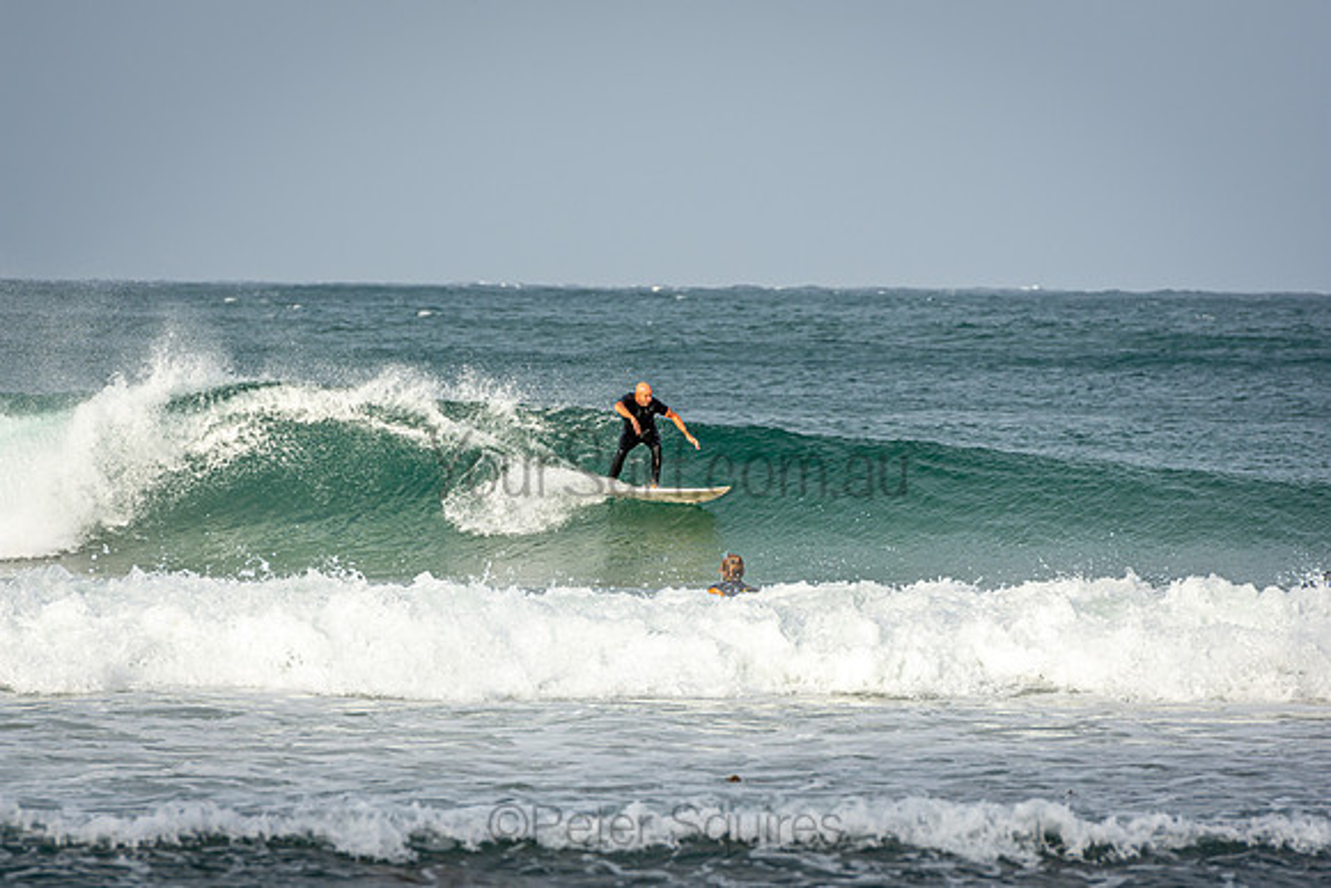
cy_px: 444
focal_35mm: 300
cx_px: 666
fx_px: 11094
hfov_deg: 6.9
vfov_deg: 4.6
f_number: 5.6
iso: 200
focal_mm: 200
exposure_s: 1/1250
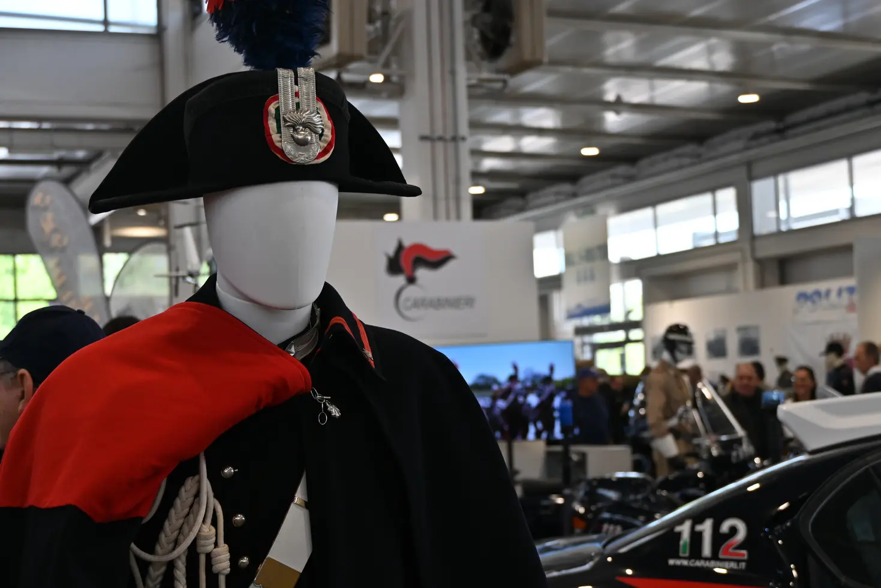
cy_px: 294
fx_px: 1542
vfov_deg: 21.6
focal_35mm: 63
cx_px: 440
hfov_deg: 31.9
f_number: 4.5
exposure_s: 1/200
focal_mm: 42
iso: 400
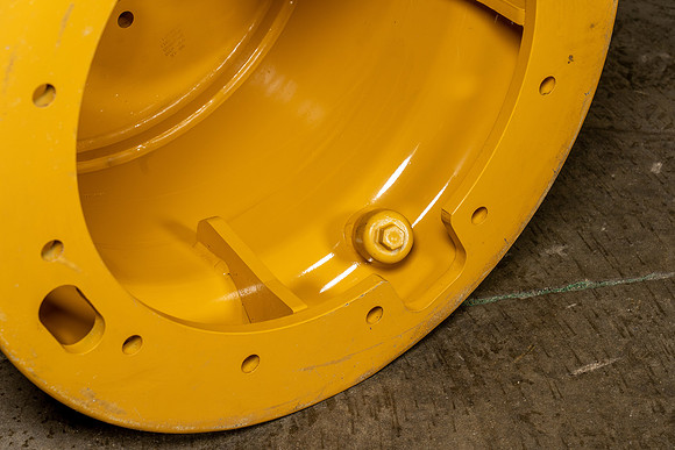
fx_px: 1782
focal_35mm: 95
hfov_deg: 21.5
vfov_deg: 14.4
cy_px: 225
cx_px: 338
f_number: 7.1
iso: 800
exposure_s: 1/125
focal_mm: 95
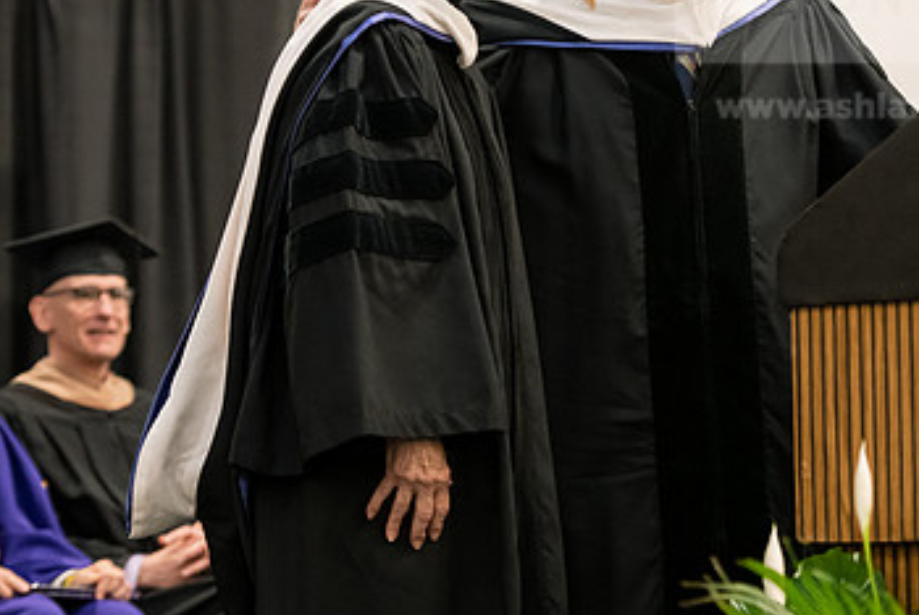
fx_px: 4318
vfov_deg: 8.1
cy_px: 162
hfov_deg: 12.1
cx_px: 596
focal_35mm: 169
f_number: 3.5
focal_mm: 102
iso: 3200
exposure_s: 1/200
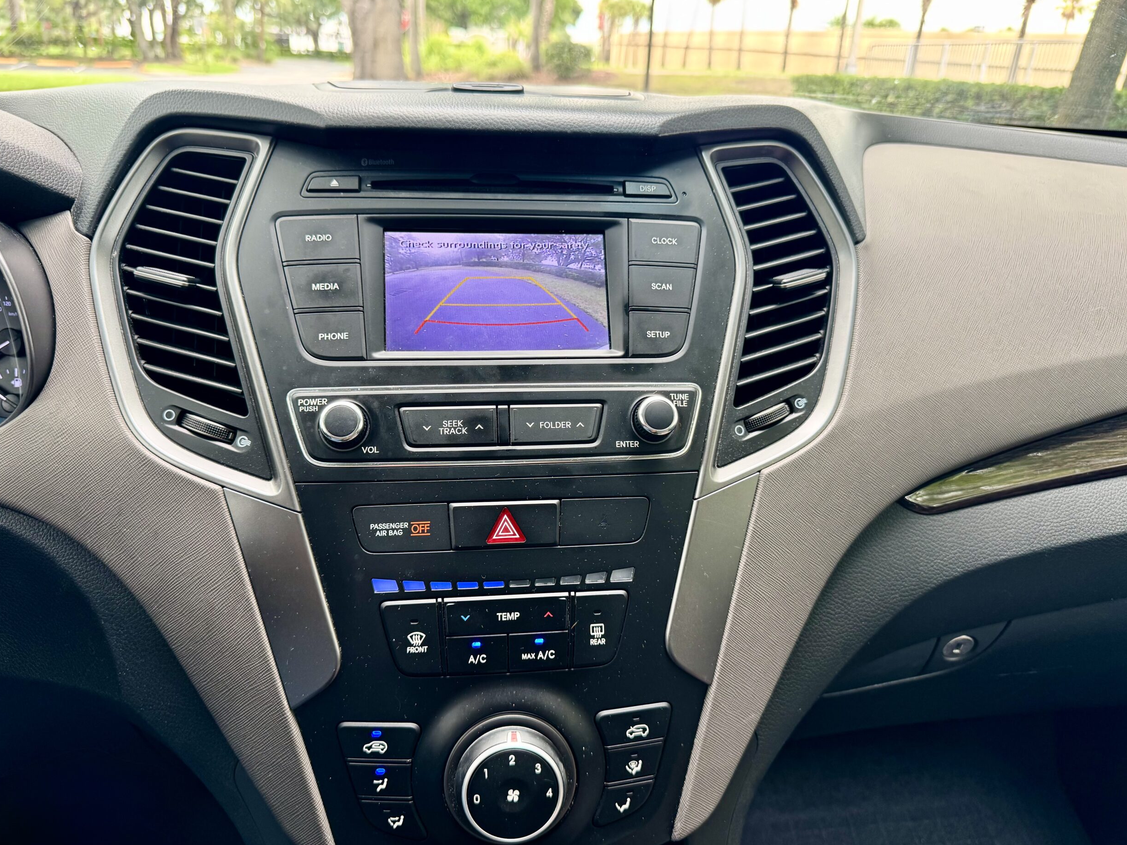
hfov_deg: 69.4
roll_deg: -3.3
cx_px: 552
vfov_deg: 54.9
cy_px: 408
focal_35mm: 25
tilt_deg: -23.2
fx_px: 814
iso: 100
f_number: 1.78
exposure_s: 1/121
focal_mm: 6.76
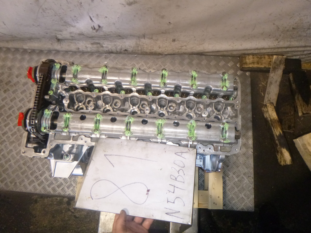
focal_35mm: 25
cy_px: 116
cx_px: 156
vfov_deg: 54.9
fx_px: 225
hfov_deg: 69.4
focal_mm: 4.5
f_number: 3.9
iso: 400
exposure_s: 1/60
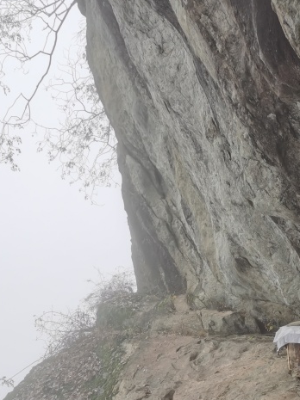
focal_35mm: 62
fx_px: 717
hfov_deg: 23.6
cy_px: 386
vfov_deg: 29.5
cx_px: 181
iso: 50
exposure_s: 1/409
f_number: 1.8
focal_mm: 5.58
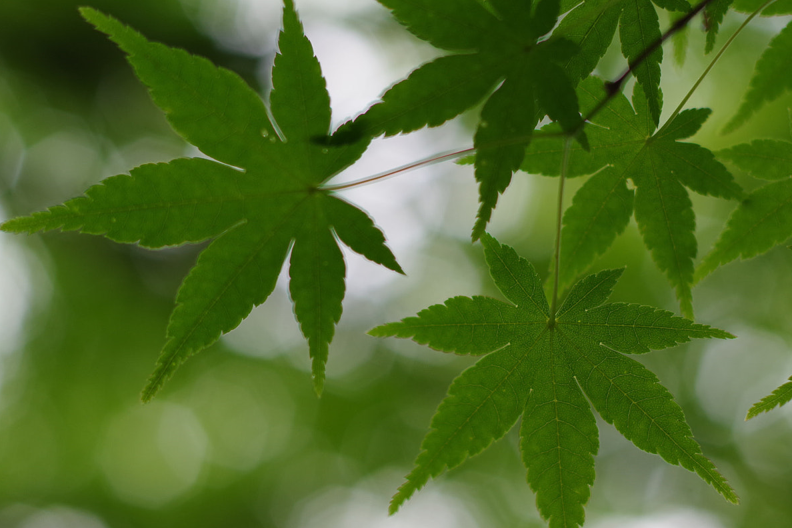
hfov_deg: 20.2
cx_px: 429
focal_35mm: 101
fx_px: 2222
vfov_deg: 13.6
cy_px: 285
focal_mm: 50
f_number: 2.5
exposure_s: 1/400
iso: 200
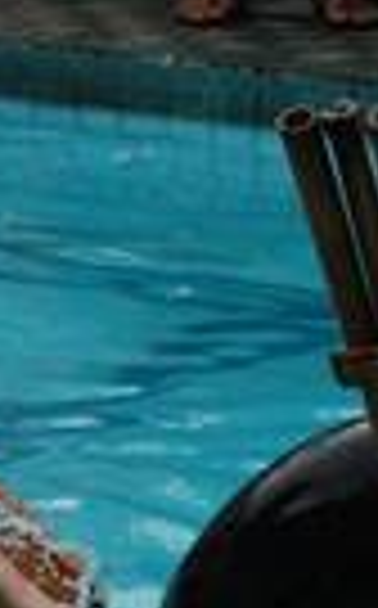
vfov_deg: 7.3
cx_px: -14
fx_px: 4779
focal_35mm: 289
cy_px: 257
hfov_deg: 4.5
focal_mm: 34
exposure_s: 1/500
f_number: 8
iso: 800
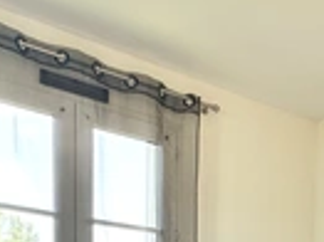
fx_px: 533
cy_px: 390
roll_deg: -1.9
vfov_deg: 20.7
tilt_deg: -3.9
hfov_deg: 30.7
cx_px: 343
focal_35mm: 57
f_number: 2.2
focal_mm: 2.22
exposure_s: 1/99
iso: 64
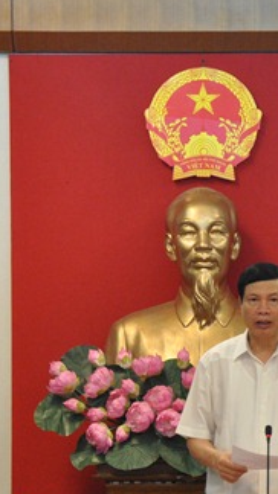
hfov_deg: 4.5
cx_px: 305
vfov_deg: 8.0
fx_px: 3555
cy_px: 351
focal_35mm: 271
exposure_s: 1/60
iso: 1600
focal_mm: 70
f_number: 5.3
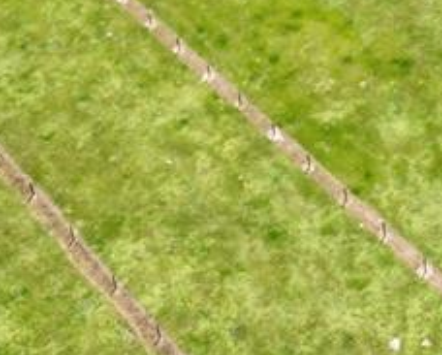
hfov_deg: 17.0
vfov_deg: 13.4
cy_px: -260
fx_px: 1375
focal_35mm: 105
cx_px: 611
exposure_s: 1/1500
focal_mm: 6.72
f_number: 1.7
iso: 100
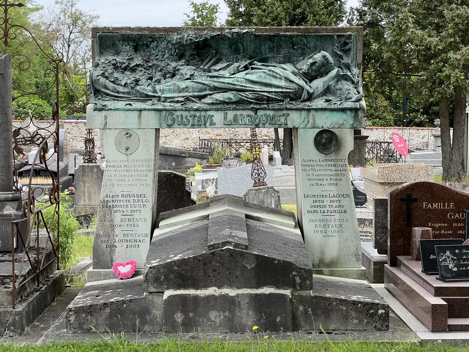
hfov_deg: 25.3
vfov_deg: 19.1
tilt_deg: -2.0
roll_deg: +0.2
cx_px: 234
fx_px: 1043
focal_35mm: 77
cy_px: 176
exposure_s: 1/217
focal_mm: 9
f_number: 2.8
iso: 32
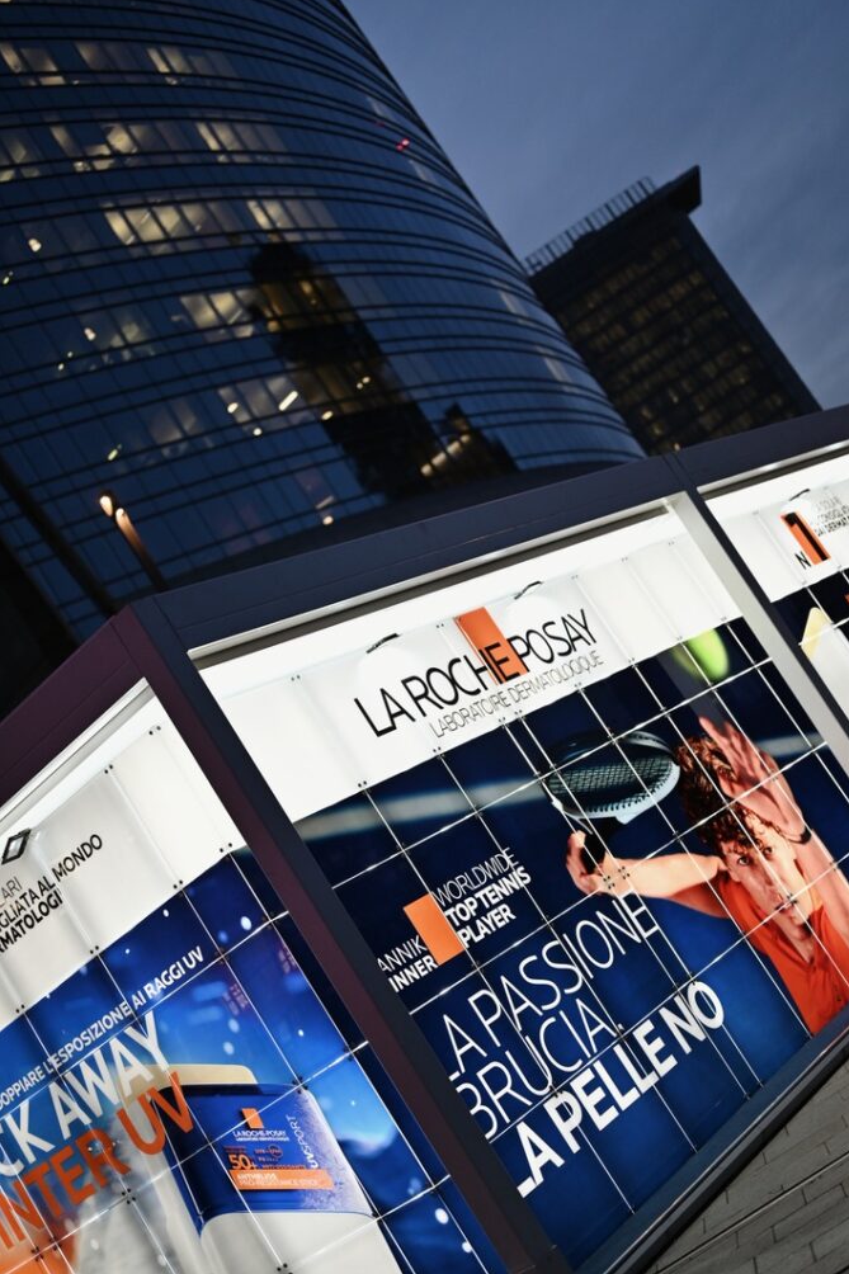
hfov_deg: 26.5
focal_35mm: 51
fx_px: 1805
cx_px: 431
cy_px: 626
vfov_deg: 38.9
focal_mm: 50
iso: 500
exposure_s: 1/800
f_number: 1.8
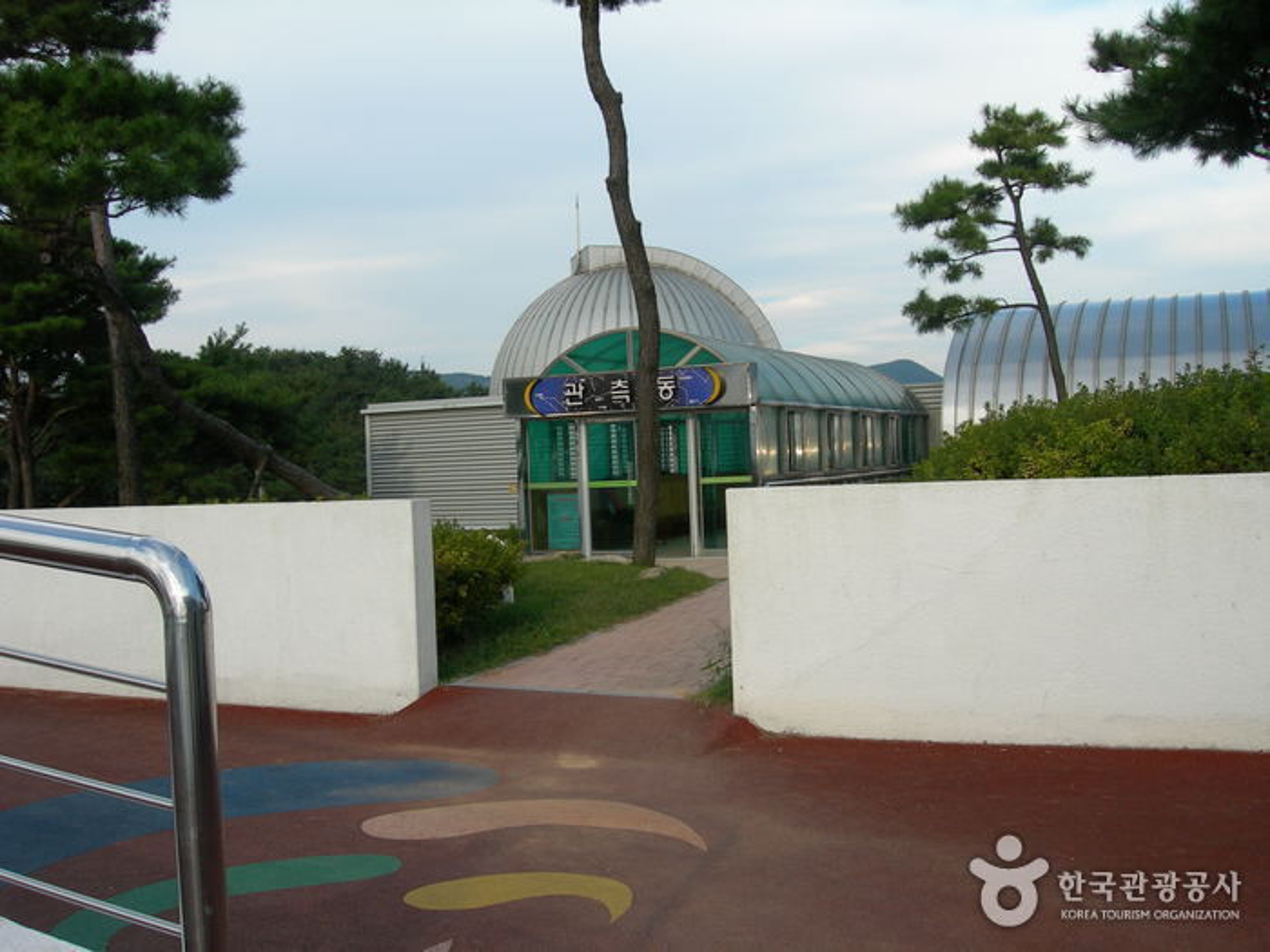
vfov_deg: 37.7
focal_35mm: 38
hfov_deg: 49.0
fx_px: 1394
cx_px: 635
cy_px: 476
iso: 50
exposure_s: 1/198
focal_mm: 7.8
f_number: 4.8
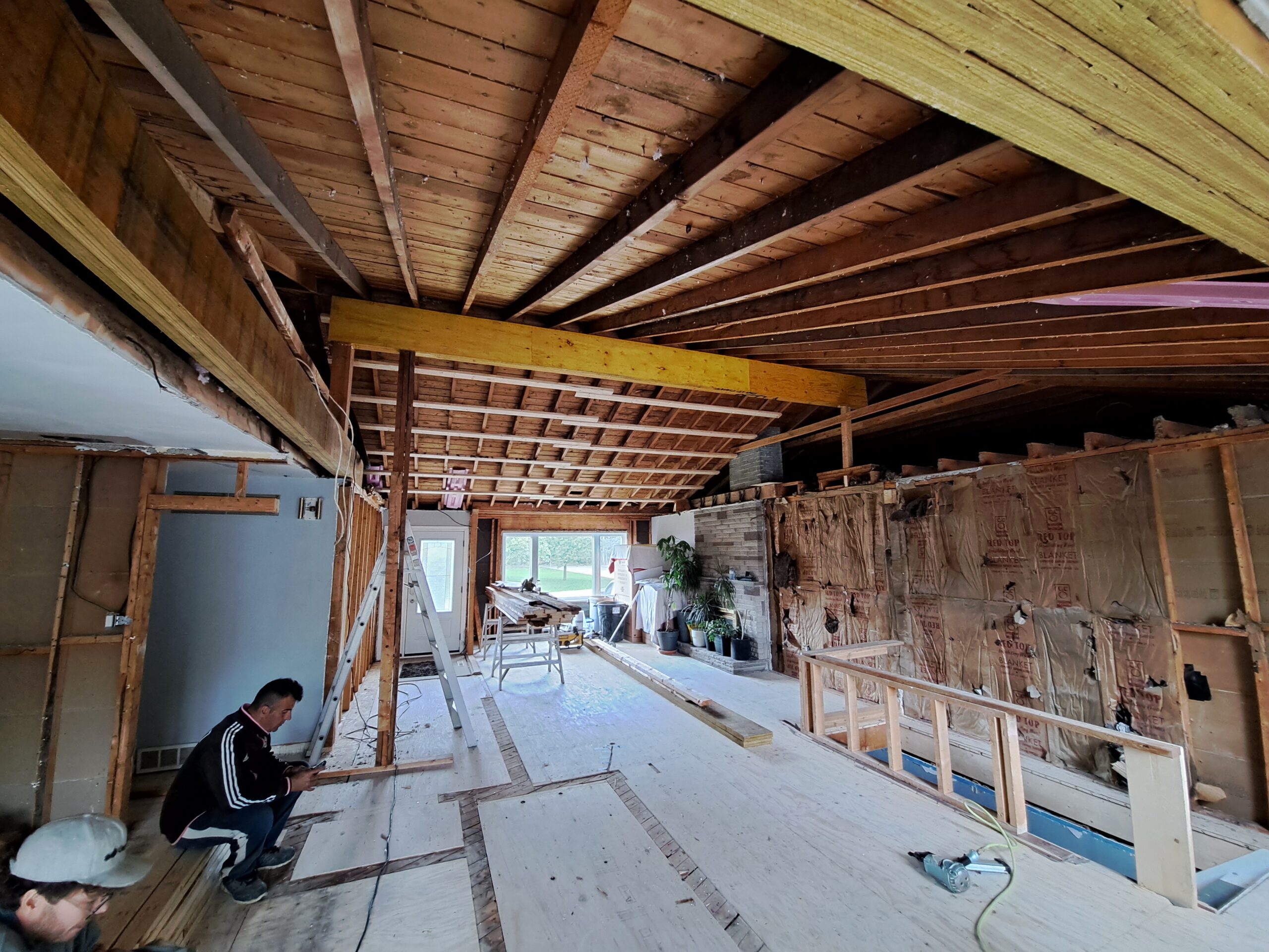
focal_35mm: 13
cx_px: 634
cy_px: 476
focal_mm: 1.74
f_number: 2.2
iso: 200
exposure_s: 1/24
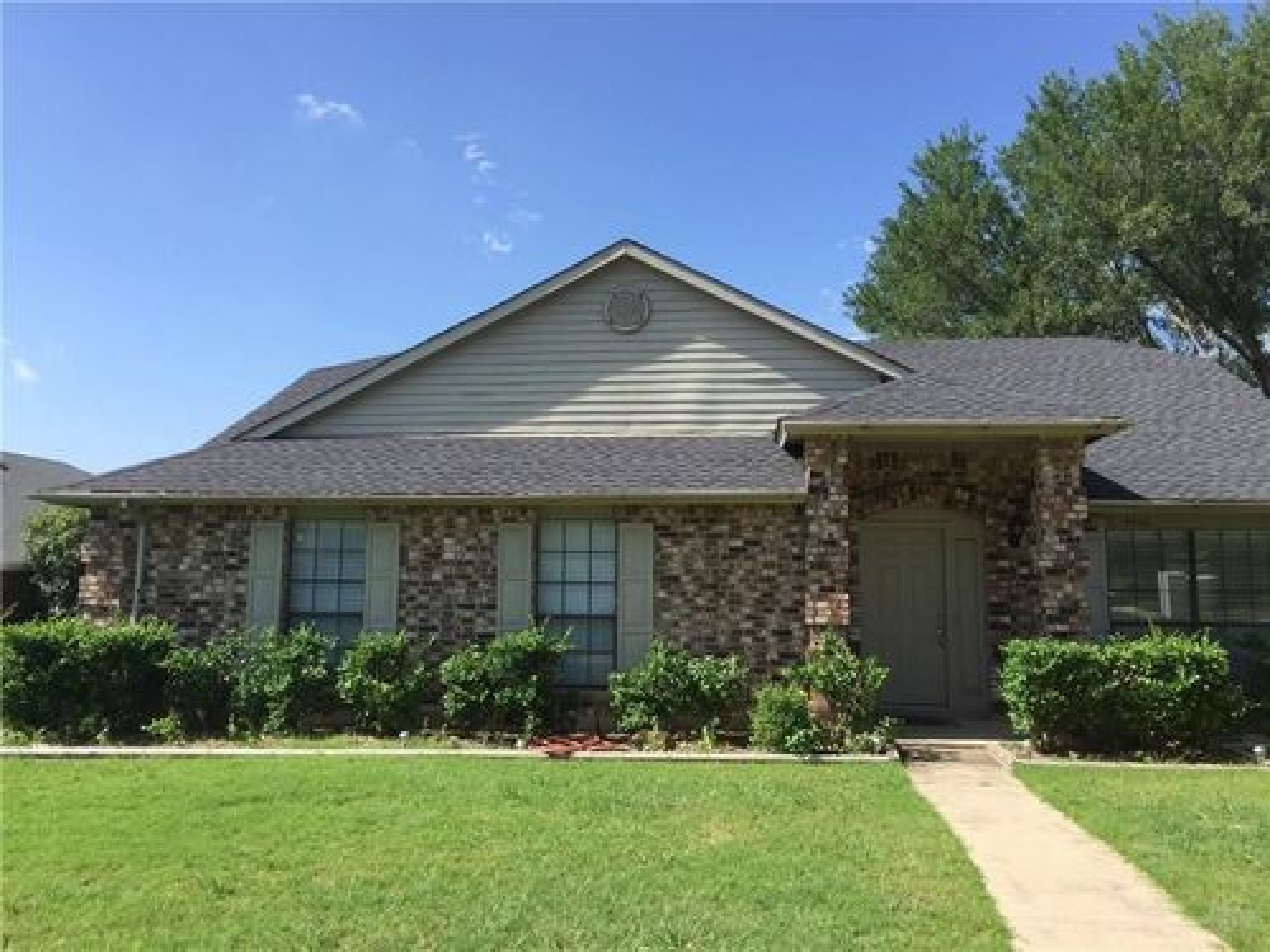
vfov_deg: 48.2
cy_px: 476
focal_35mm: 29
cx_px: 635
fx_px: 1064
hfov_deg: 61.7
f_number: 2.2
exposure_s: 1/1276
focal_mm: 4.15
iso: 32
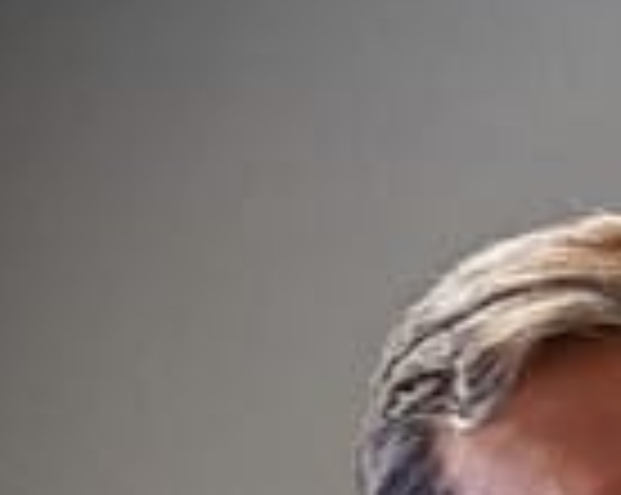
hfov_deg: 11.5
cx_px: 1323
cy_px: 864
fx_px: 2698
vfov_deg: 10.0
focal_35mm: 147
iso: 200
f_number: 1.7
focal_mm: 4.2
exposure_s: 1/20
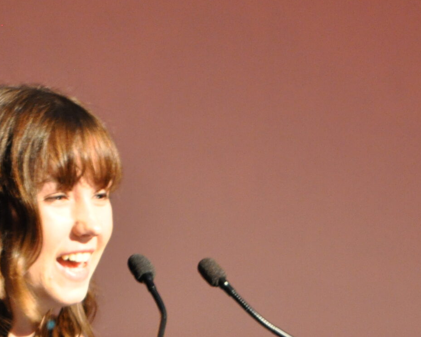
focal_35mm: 681
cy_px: 367
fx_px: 8489
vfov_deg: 2.3
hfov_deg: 2.8
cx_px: 207
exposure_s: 1/10
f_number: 5.3
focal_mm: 175
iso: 1600
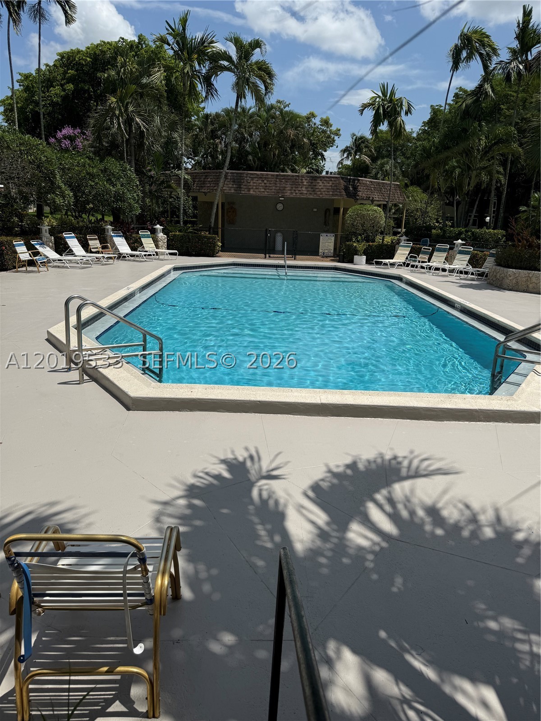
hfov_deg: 56.8
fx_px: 500
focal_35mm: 24
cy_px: 360
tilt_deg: -15.4
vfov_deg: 71.6
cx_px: 270
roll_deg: -1.6
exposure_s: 1/9091
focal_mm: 6.76
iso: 80
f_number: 1.78
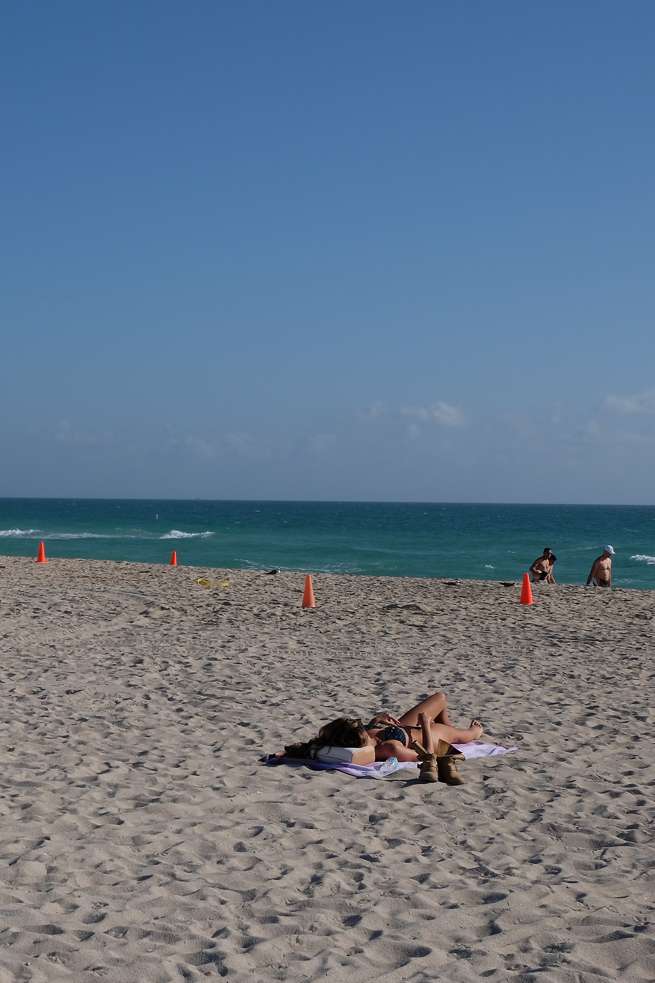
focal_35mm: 64
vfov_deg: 31.4
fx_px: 1747
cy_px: 491
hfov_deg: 20.9
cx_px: 82
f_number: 9
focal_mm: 28.3
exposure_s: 1/680
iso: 200
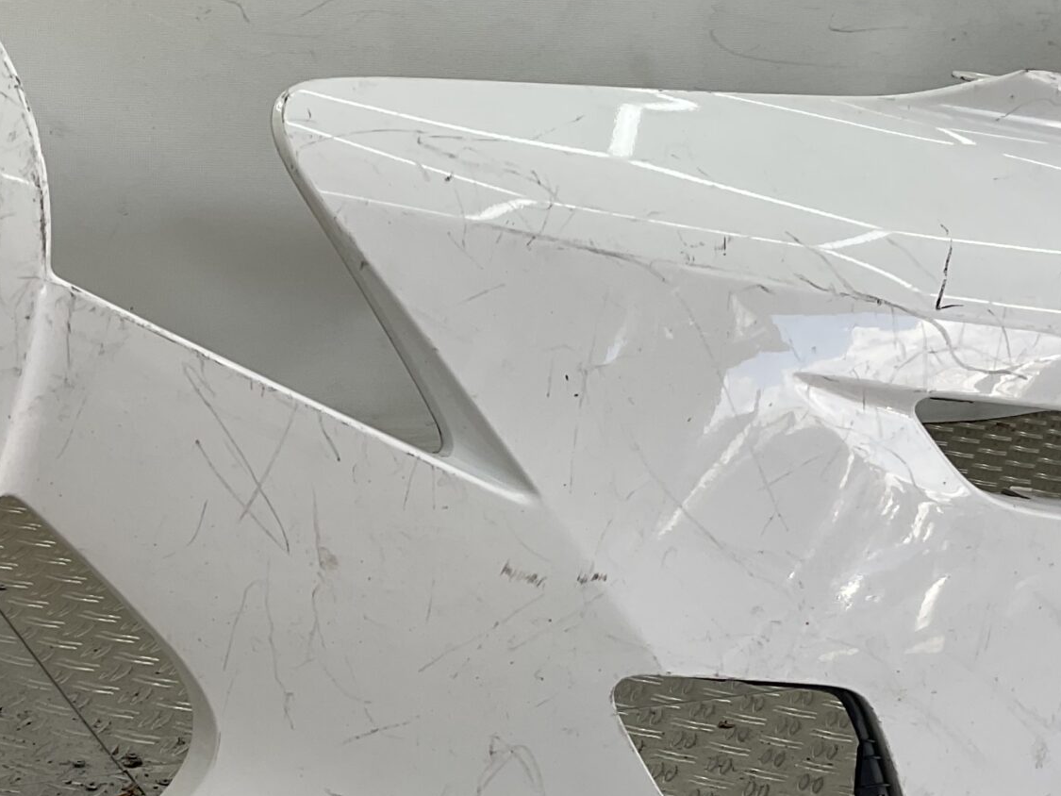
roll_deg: -6.7
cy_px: 625
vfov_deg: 22.0
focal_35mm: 66
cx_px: 372
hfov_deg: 29.2
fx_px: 2023
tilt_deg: -21.2
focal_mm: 3
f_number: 1.8
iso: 16
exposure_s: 1/223
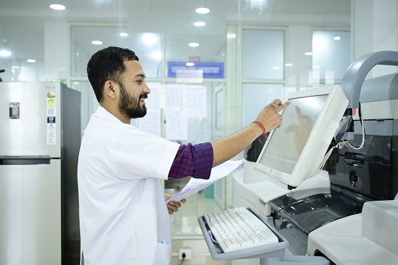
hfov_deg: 53.1
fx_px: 398
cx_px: 199
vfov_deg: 36.9
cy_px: 132
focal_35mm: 36
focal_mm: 36
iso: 5000
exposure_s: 1/400
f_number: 4
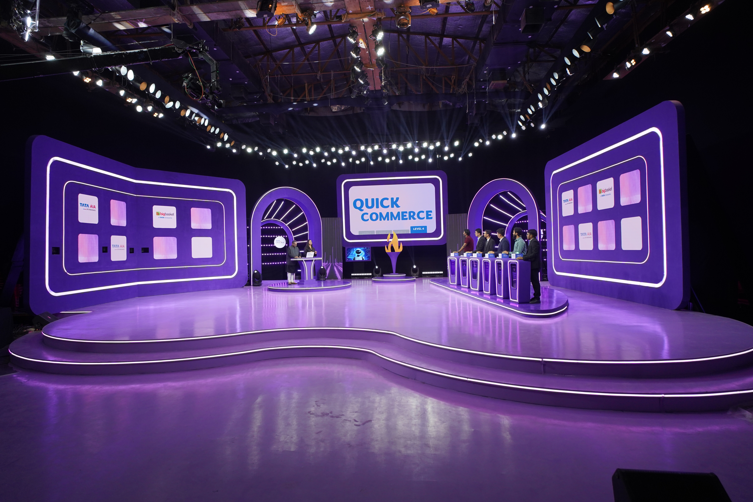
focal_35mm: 18
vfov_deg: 67.4
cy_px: 251
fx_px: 376
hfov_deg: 90.0
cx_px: 376
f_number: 4
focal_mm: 18
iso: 1600
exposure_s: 1/160
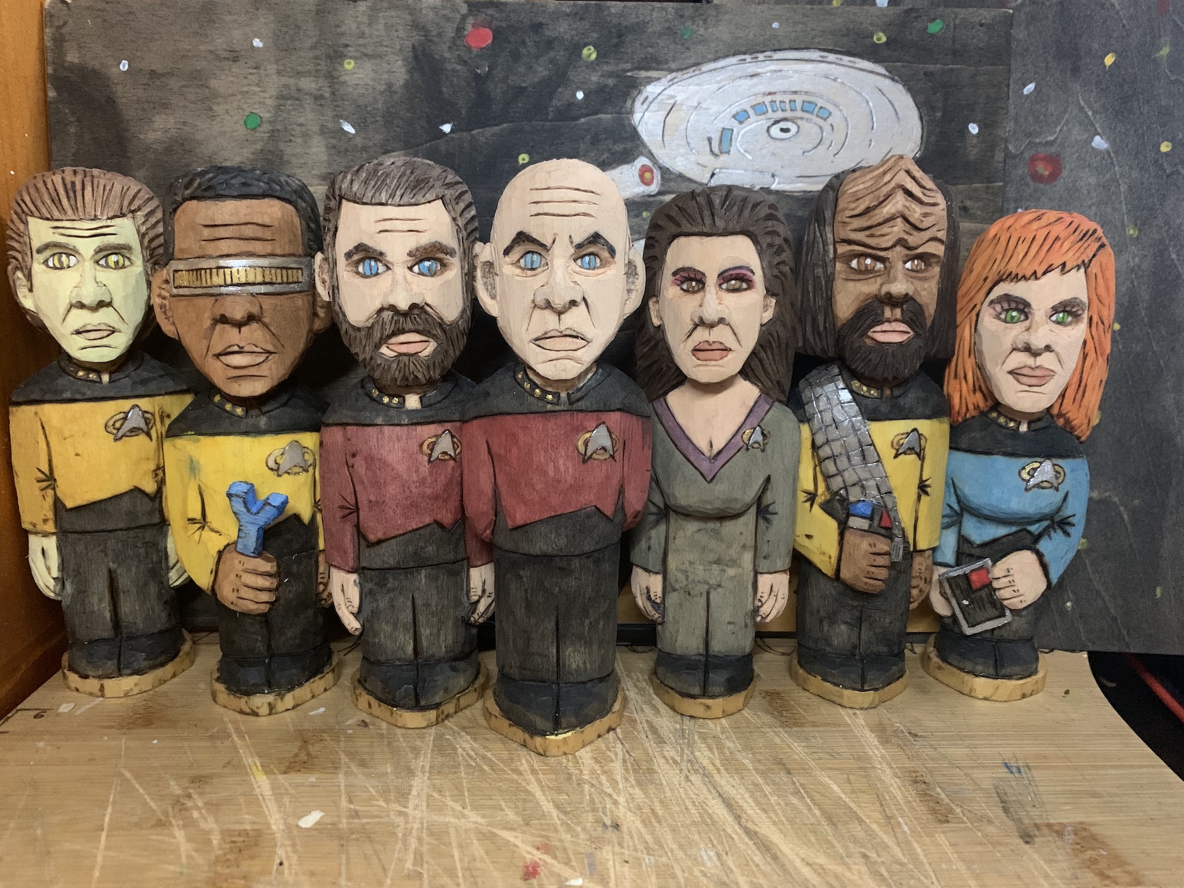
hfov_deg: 67.3
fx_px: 889
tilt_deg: -12.8
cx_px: 592
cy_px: 444
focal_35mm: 26
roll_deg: -1.3
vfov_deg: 53.1
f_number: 1.8
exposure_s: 1/29
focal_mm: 4.25
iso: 800
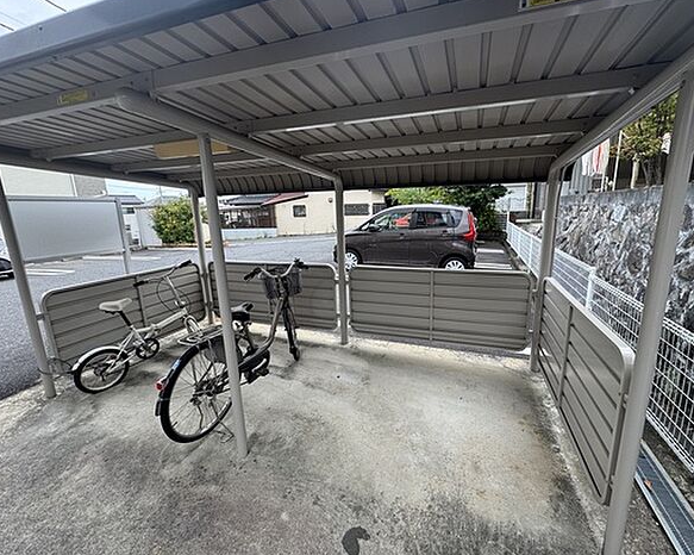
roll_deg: +3.8
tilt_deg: -8.9
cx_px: 370
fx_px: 308
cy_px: 272
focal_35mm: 15
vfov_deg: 84.0
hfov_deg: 96.7
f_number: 2.2
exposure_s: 1/212
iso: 40
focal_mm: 2.22
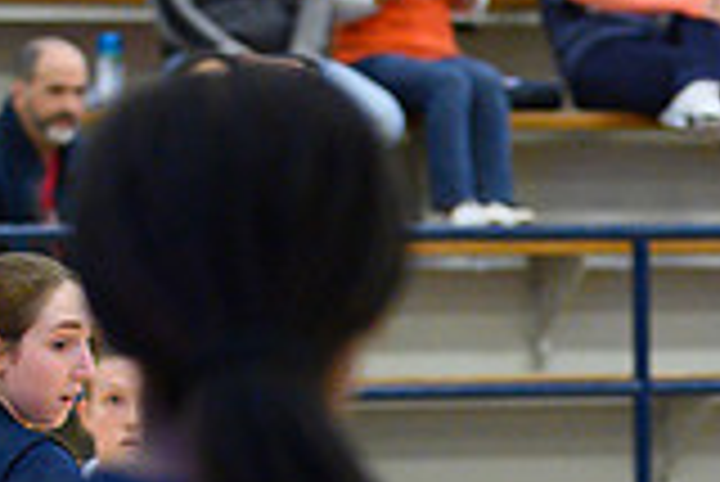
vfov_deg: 3.2
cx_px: 906
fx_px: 8548
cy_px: 612
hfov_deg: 4.8
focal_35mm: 427
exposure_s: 1/1000
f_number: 2.8
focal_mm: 90
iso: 4500
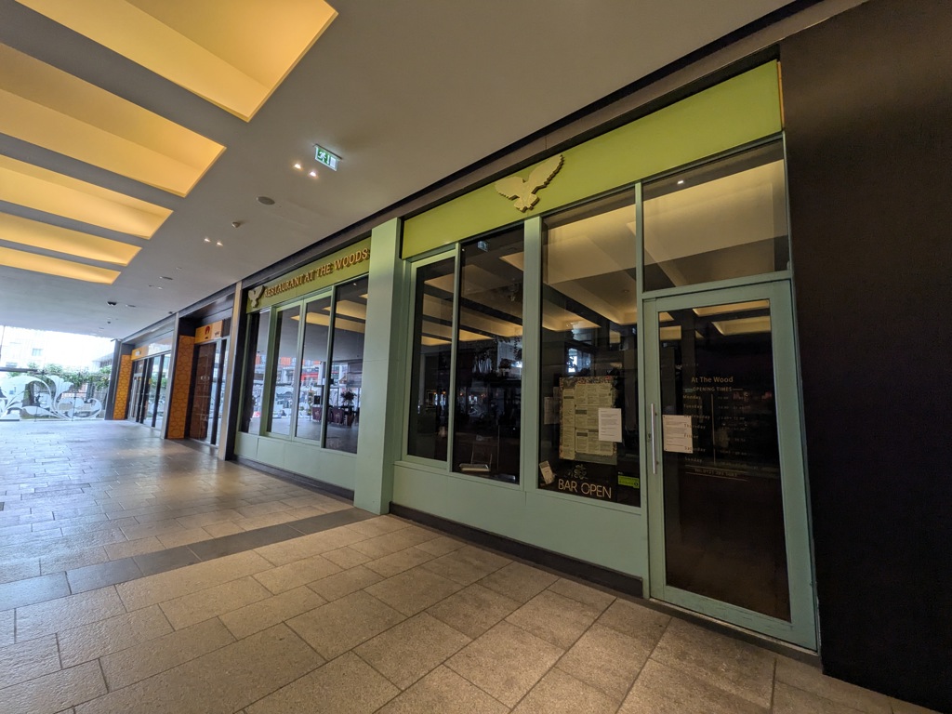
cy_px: 357
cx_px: 476
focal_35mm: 14
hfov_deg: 102.1
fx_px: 385
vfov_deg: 85.7
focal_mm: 1.85
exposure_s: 1/100
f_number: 2.2
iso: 92
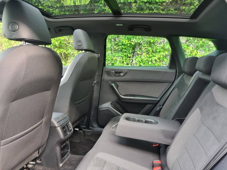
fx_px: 170
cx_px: 114
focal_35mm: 26
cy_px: 85
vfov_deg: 53.1
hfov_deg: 67.3
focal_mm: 5.4
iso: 320
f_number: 1.8
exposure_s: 1/50
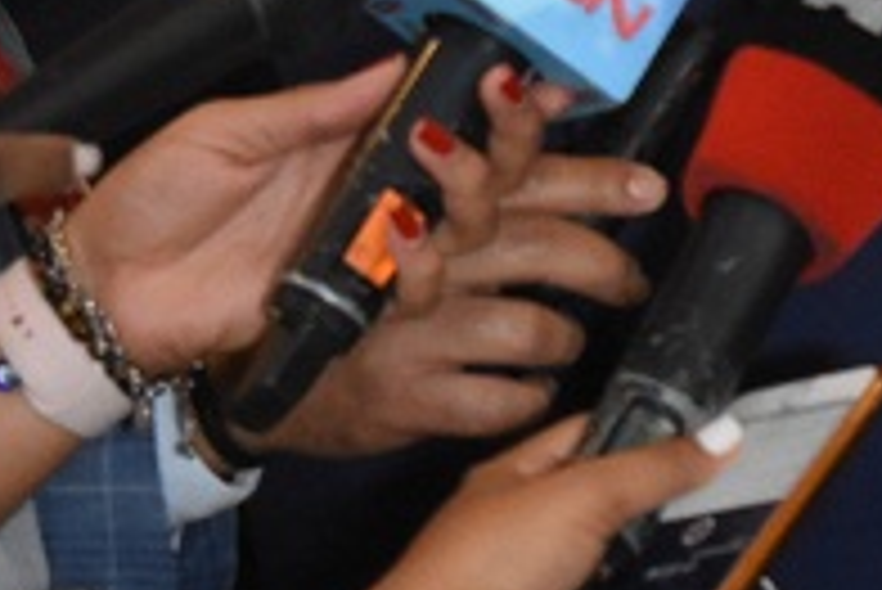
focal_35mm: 275
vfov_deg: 5.0
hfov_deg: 7.4
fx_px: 6742
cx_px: 1260
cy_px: -23
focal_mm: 48
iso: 4000
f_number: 5.3
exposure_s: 1/160
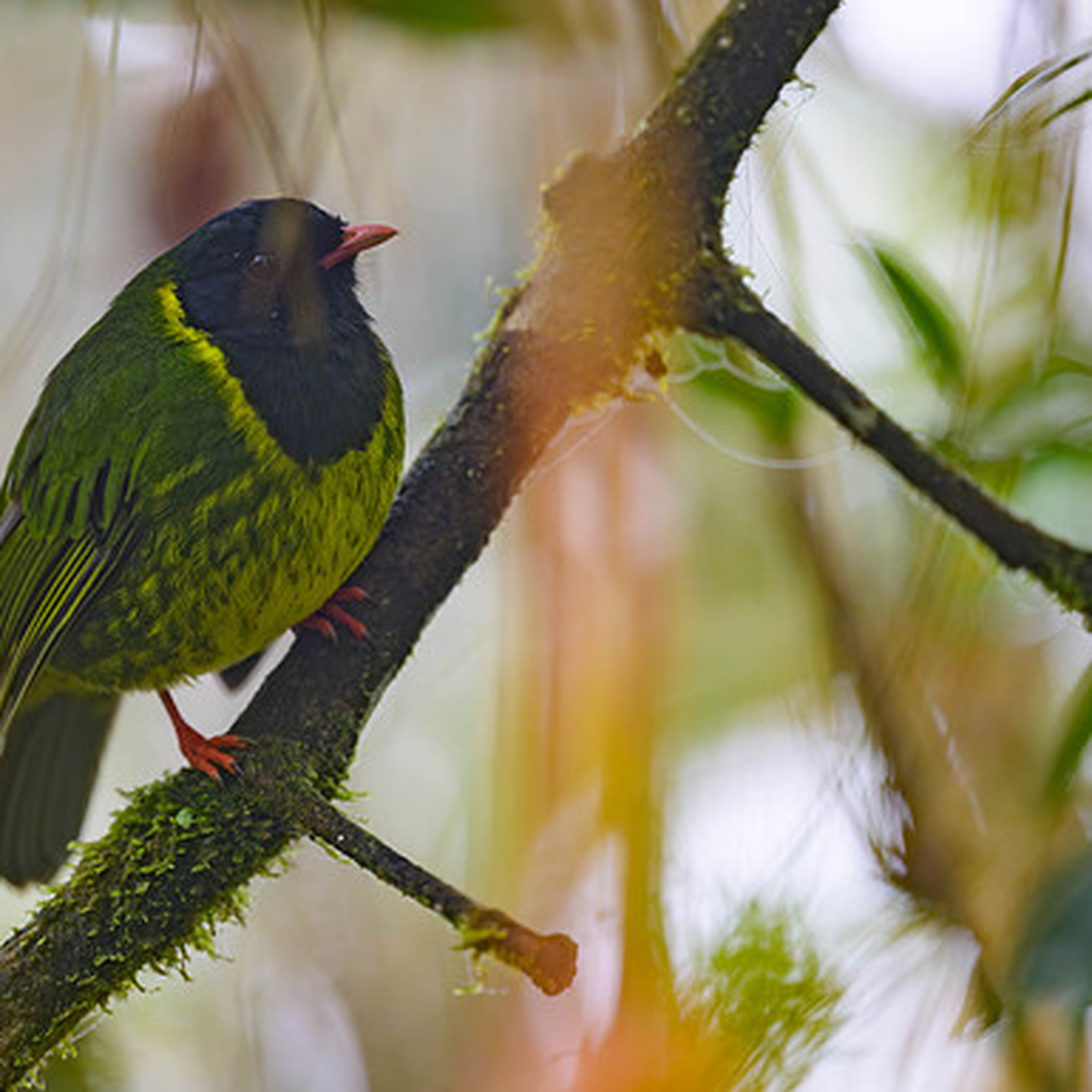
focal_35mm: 649
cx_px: 435
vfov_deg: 2.7
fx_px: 23163
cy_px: 480
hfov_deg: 2.7
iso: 360
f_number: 2.8
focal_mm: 400
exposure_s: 1/80
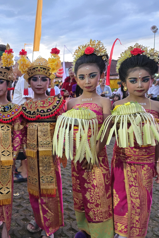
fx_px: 212
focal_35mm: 32
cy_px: 119
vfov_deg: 58.7
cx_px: 14
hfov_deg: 38.1
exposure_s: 1/100
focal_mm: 5.4
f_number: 1.8
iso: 1250
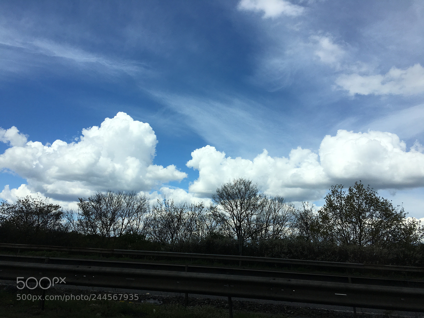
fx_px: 355
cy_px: 159
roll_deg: -1.7
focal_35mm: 29
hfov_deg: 61.7
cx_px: 212
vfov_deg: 48.2
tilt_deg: +10.4
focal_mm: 4.15
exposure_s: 1/2653
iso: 25
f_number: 2.2
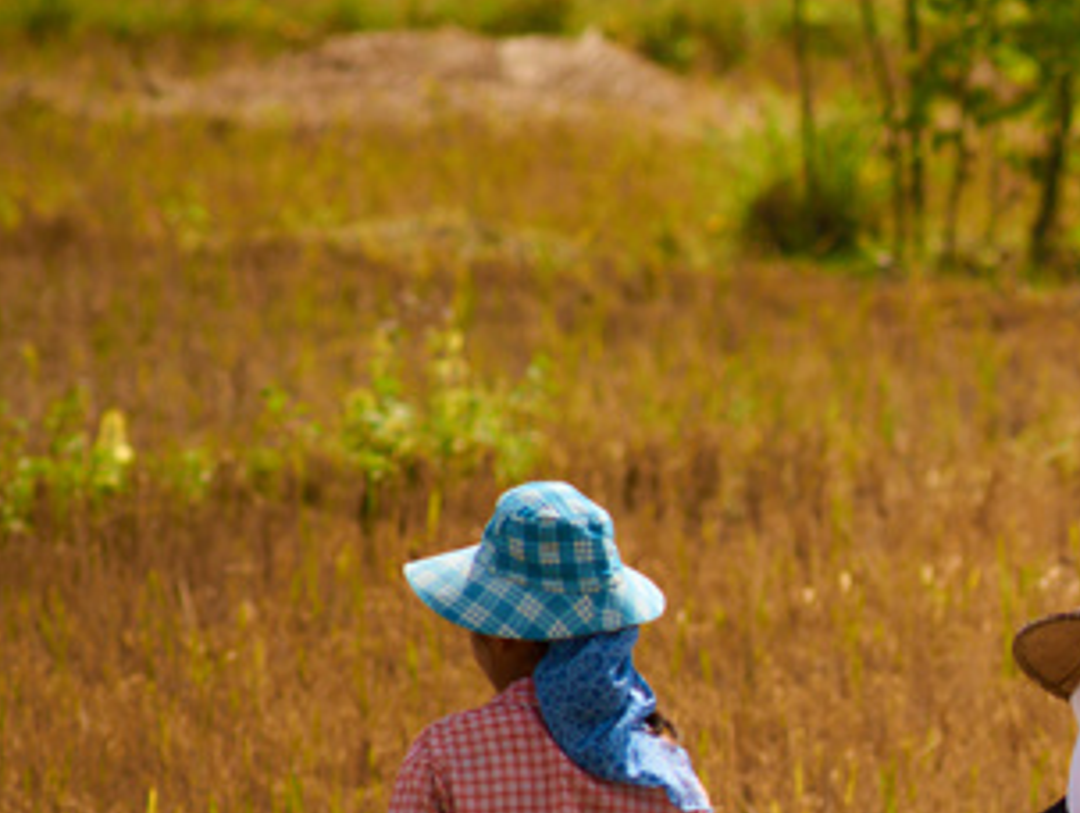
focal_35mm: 634
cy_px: 747
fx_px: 19804
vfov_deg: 2.4
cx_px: 1743
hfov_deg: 3.1
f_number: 4
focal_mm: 200
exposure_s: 1/2000
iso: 200
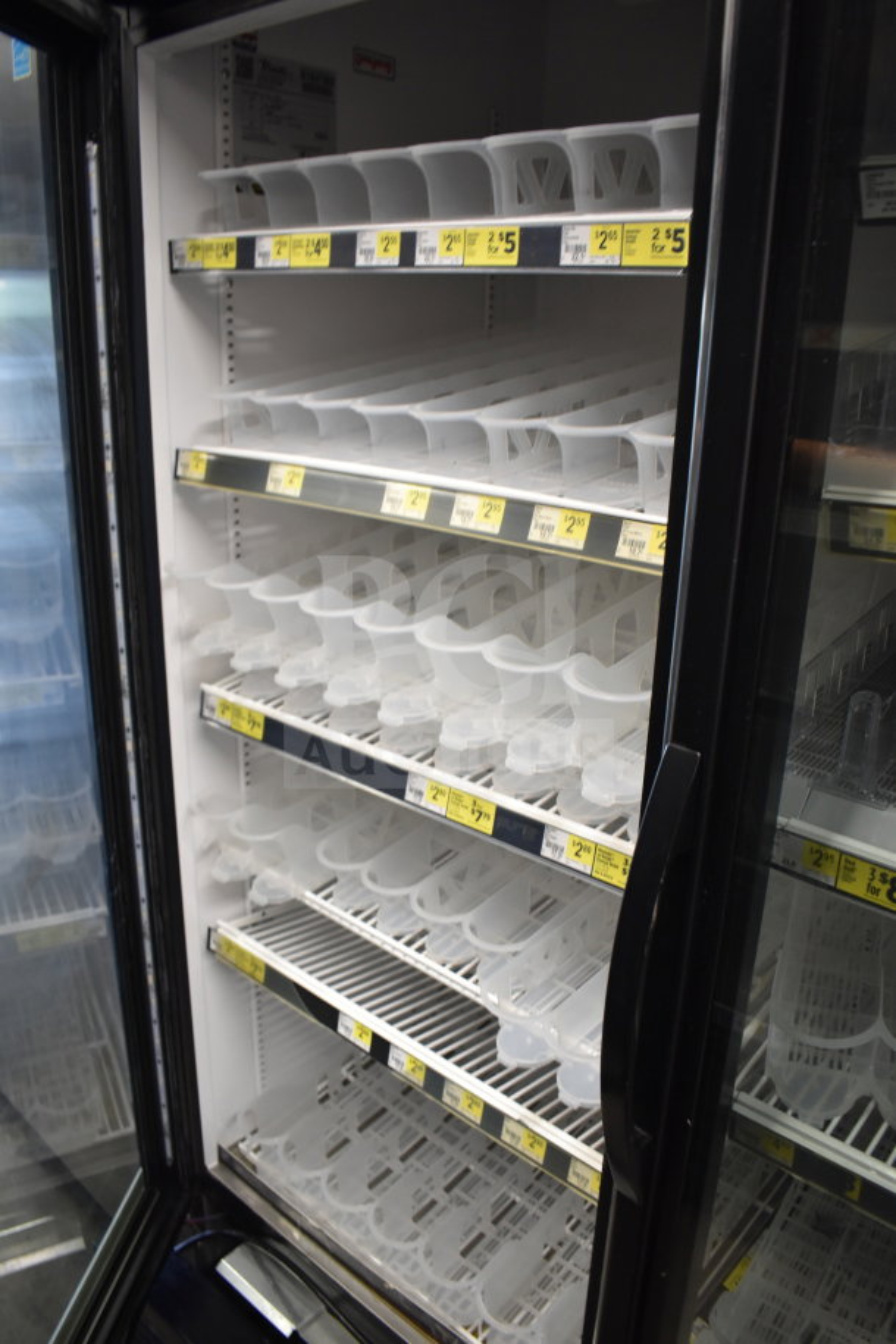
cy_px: 672
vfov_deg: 67.4
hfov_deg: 47.9
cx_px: 448
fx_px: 1008
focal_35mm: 27
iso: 800
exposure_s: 1/30
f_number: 3.5
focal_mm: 18
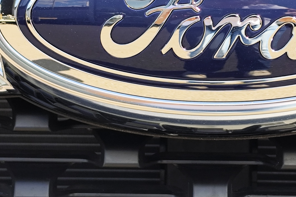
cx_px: 199
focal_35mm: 130
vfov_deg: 10.5
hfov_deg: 15.7
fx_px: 1069
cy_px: 31
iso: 50
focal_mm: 6.19
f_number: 1.65
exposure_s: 1/455
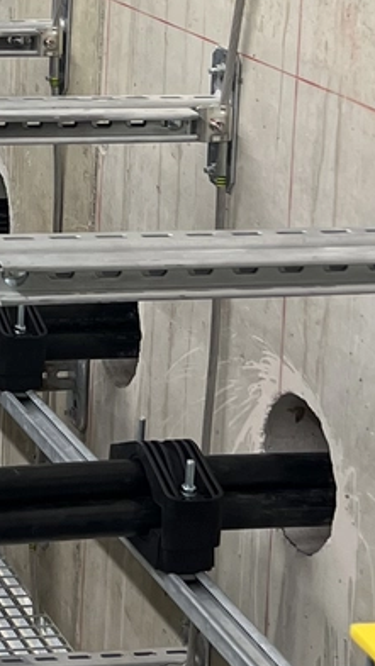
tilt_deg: -7.1
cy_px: -78
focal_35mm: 108
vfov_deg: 19.0
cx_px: -249
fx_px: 1910
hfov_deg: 10.7
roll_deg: -1.4
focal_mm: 5.7
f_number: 1.5
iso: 80
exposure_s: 1/100
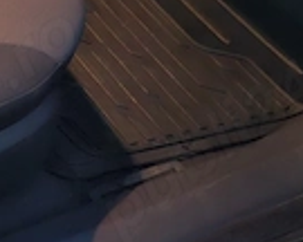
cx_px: -227
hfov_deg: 16.4
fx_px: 897
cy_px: -195
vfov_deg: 13.7
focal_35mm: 100
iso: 2000
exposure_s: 1/8
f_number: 1.8
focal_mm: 5.54
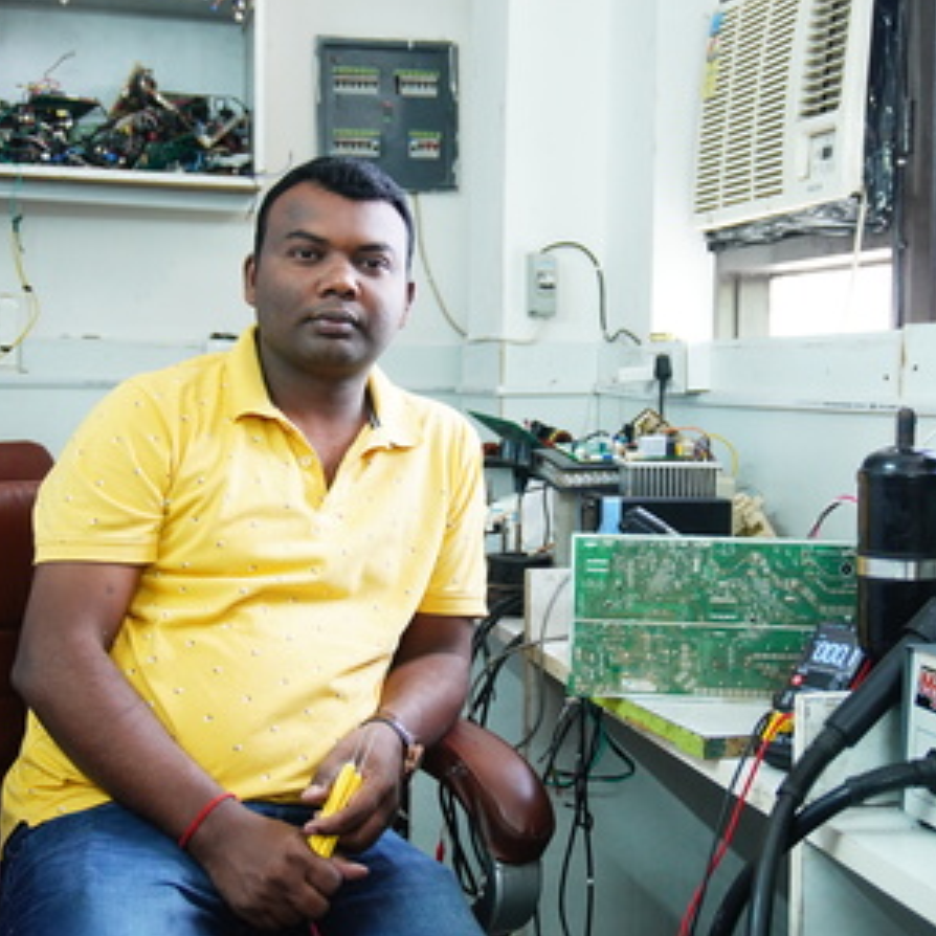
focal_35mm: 51
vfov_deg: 33.4
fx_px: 1560
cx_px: 521
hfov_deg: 33.4
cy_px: 460
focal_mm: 26
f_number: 4.5
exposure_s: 1/60
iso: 1250
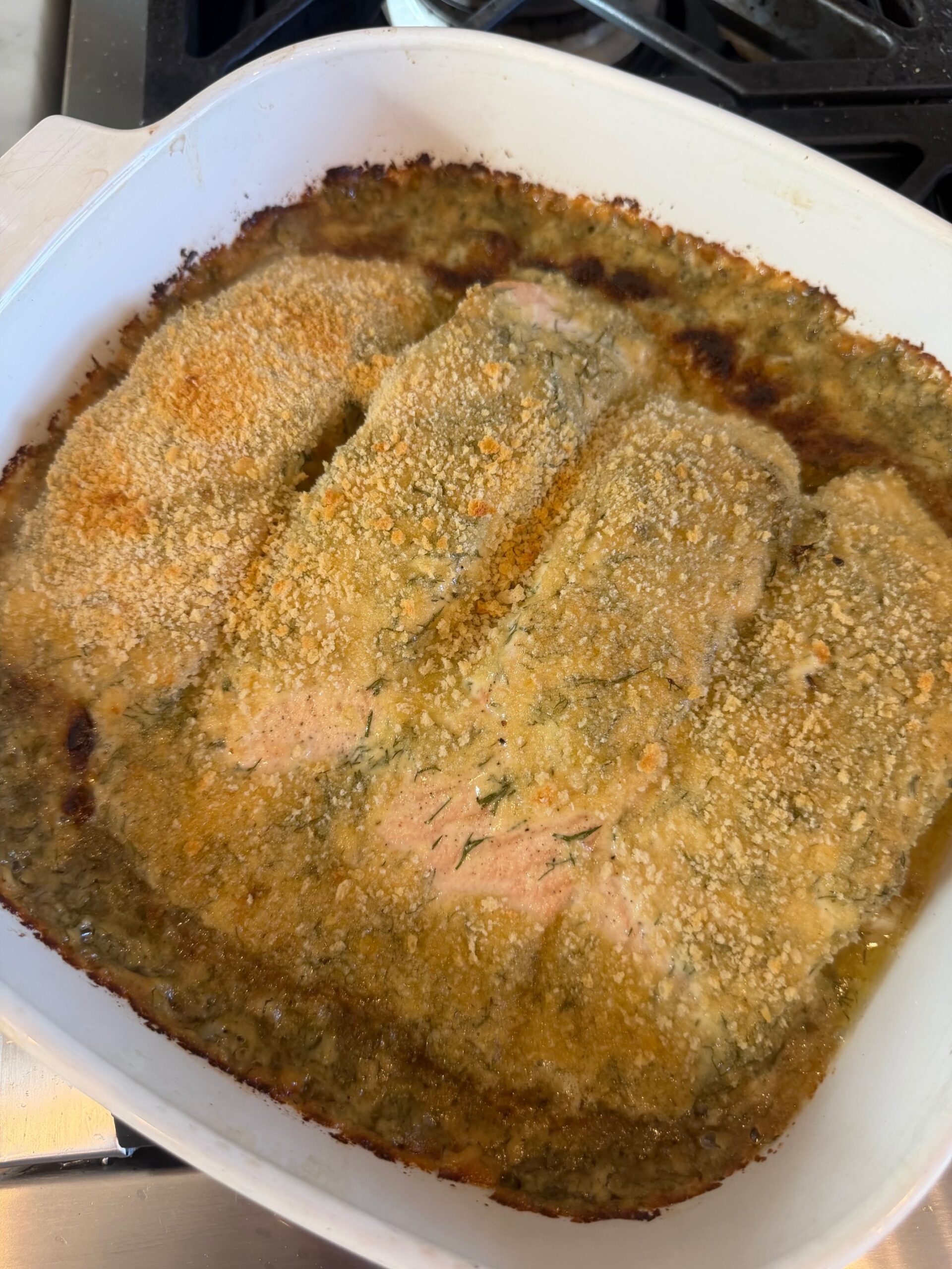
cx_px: 476
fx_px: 880
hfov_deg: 56.8
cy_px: 634
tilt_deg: -71.6
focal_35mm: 24
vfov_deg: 71.6
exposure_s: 1/120
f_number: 1.78
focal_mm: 6.76
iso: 125
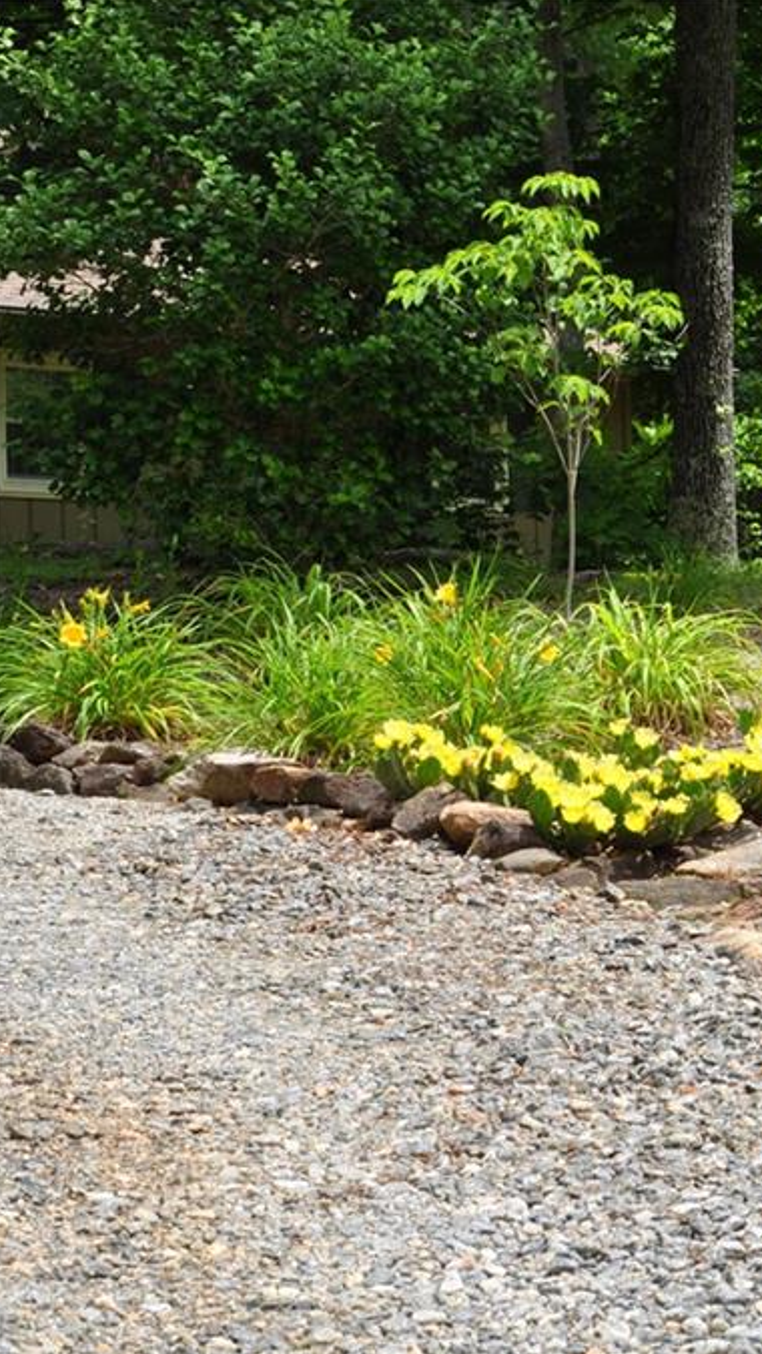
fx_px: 4272
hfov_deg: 10.0
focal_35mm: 119
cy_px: 677
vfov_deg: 18.0
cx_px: 1017
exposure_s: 1/200
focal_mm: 50
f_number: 13
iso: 200
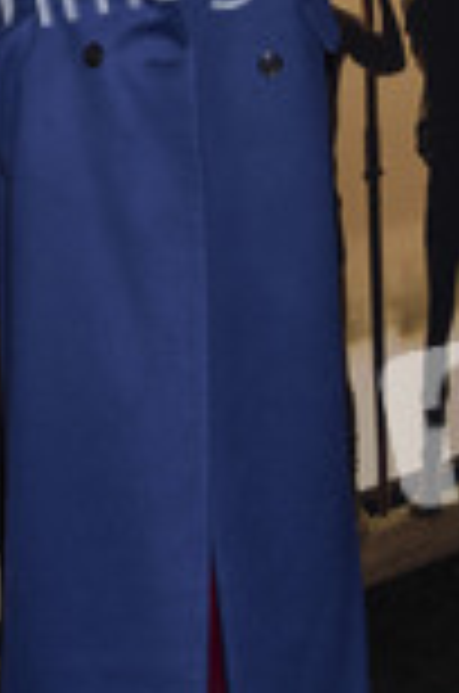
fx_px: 1748
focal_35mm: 91
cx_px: 202
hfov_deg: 15.0
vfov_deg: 22.2
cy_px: 176
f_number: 7.1
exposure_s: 1/200
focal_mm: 35
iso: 400
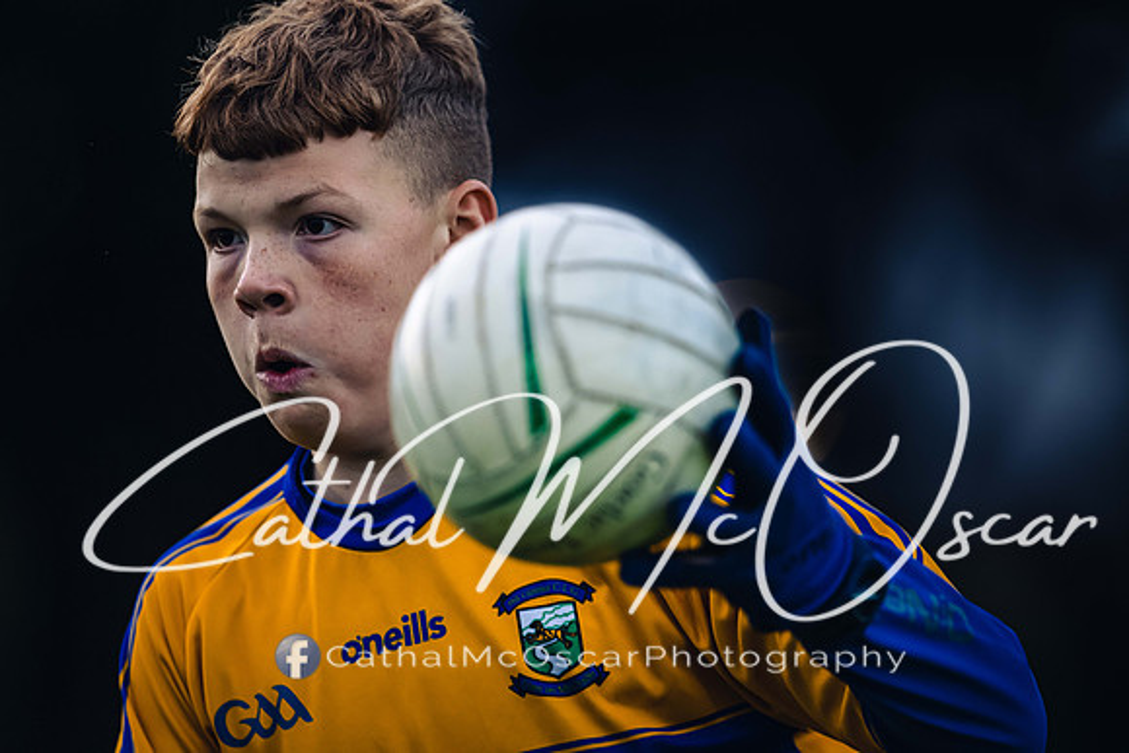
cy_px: 376
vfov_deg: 3.4
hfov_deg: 5.2
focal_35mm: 400
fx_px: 12547
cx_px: 564
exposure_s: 1/800
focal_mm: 400
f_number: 2.8
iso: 2500
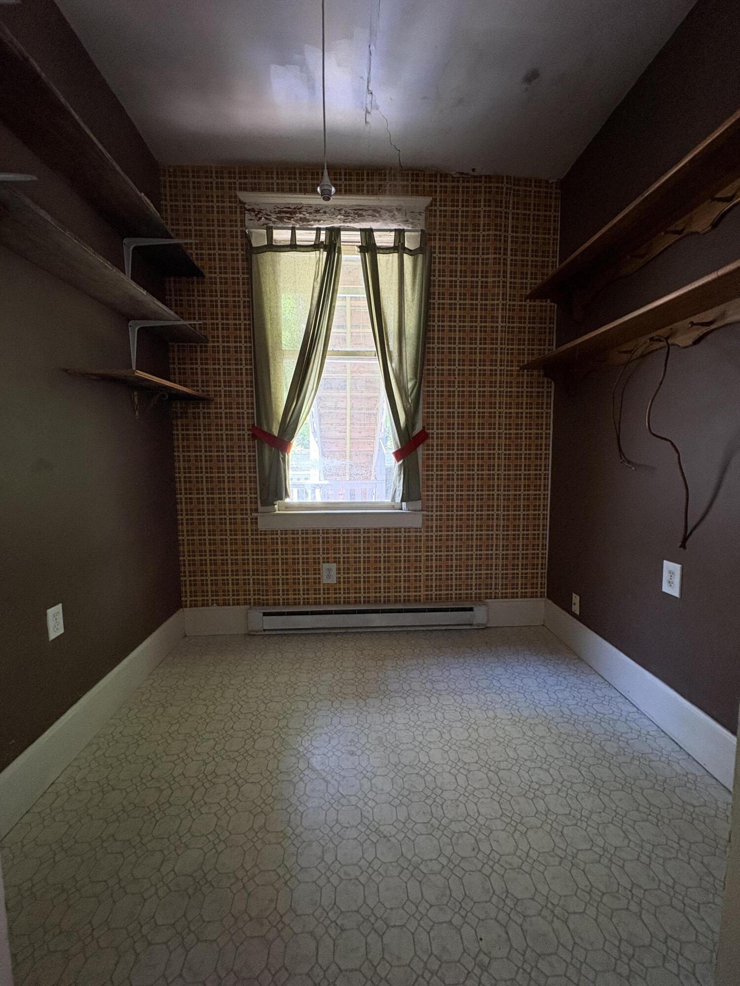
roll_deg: -0.2
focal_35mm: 14
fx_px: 399
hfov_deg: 85.7
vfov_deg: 102.1
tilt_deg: -5.8
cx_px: 370
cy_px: 493
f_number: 2.2
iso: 400
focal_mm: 2.22
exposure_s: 1/60
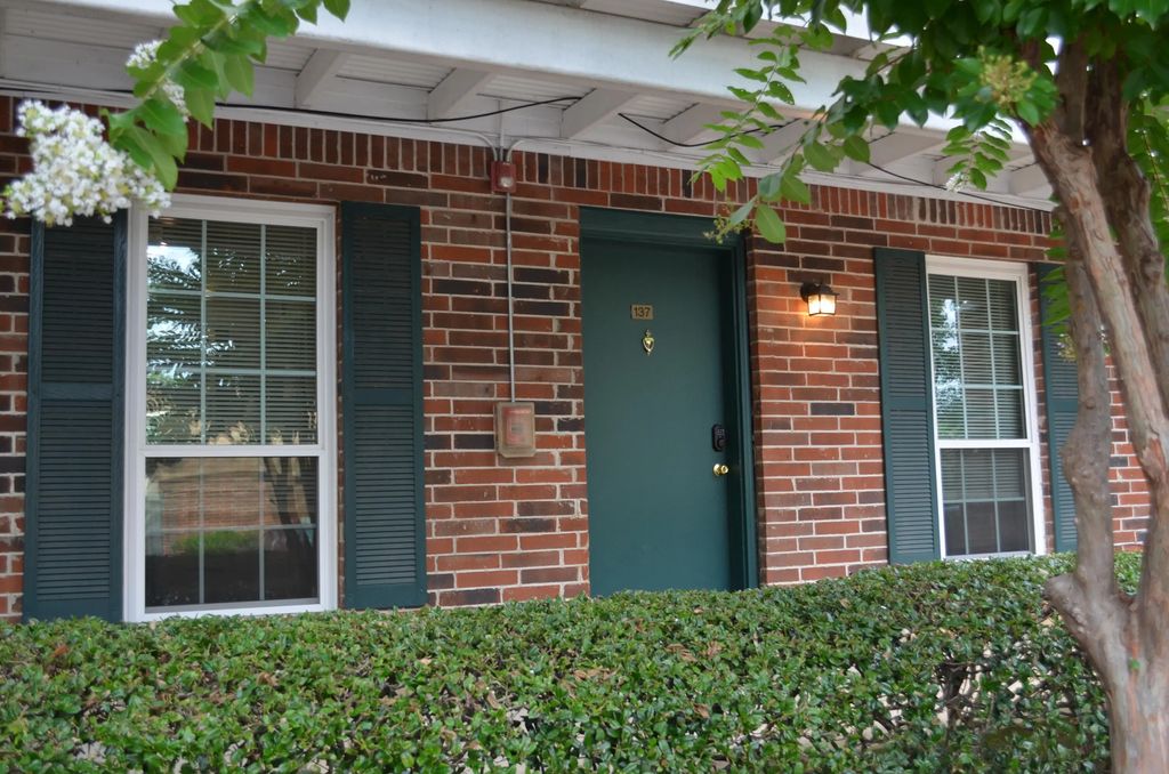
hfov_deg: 53.2
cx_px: 584
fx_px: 1166
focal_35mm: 36
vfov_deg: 36.7
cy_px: 387
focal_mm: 24
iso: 400
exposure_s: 1/80
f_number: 4.5
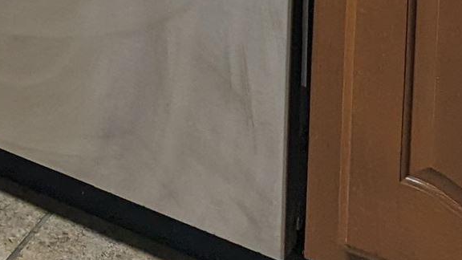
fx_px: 1703
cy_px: -624
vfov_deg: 7.3
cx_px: -180
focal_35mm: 139
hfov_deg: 14.6
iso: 52
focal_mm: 6.81
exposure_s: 1/60
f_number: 1.85
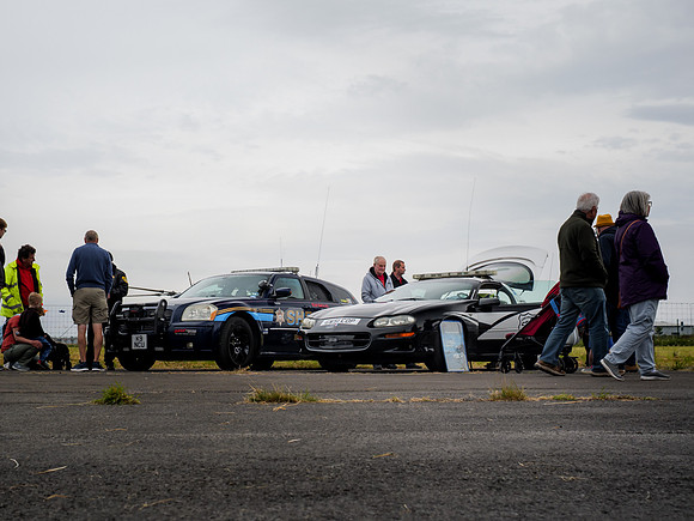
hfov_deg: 42.4
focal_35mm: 45
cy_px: 264
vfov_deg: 32.5
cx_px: 313
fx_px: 894
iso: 160
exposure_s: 1/320
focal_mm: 20
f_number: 3.5
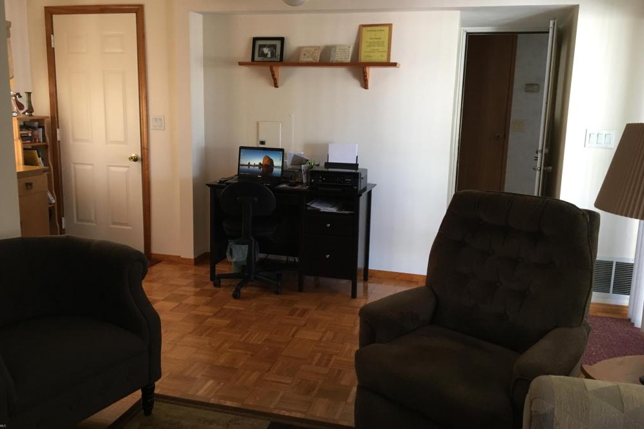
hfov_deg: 60.3
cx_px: 319
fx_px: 555
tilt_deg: -8.8
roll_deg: -1.2
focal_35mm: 31
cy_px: 193
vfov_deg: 42.3
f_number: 2.2
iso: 100
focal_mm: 4.15
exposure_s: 1/30
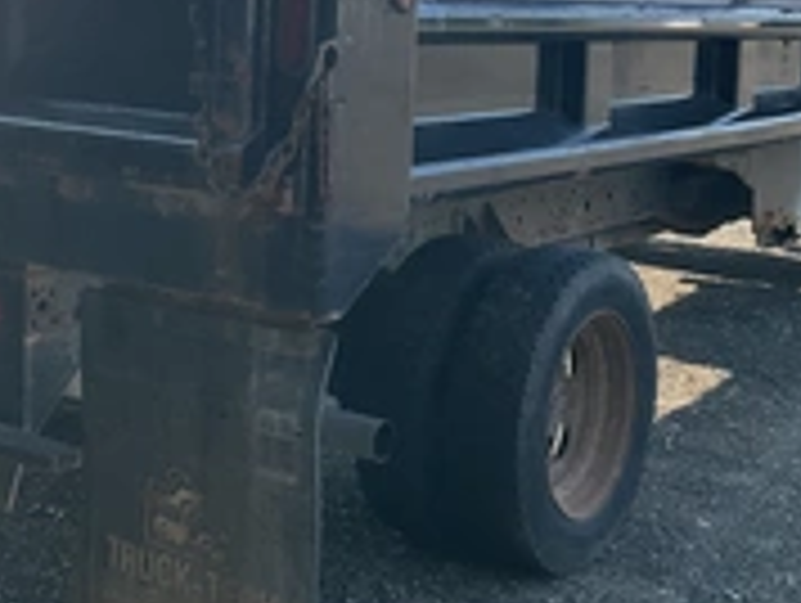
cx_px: 315
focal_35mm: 65
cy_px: 158
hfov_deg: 29.7
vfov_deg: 22.4
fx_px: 1506
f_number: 1.8
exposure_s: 1/666
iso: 25
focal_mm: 3
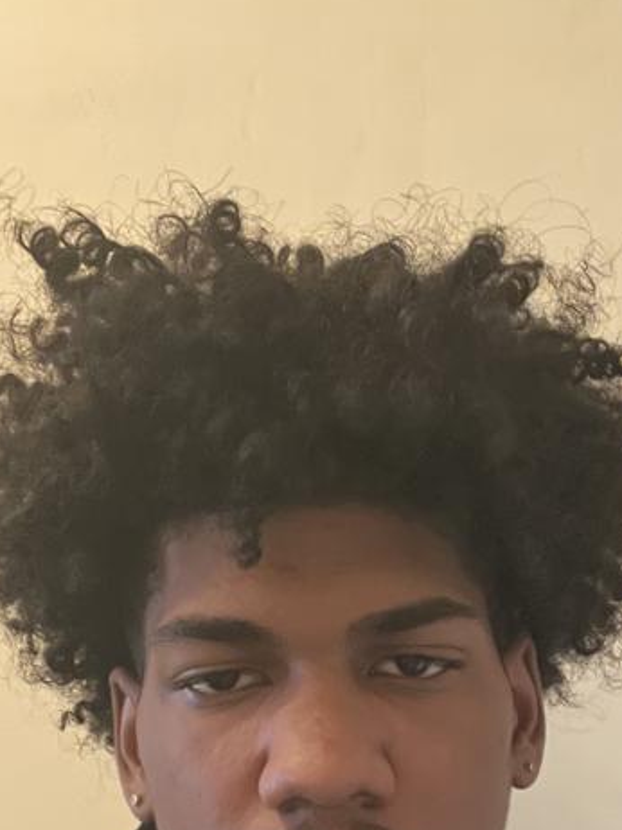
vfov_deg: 35.8
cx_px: 381
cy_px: 649
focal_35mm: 52
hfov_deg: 27.9
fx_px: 1247
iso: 1600
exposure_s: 1/15
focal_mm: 2.71
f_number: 2.2
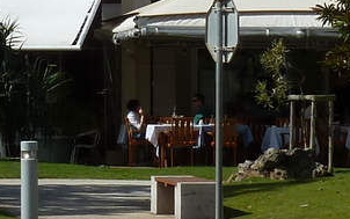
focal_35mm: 354
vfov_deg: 3.7
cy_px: 14
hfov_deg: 5.9
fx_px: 3378
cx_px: -166
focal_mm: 10.3
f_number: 5.6
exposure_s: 1/640
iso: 80
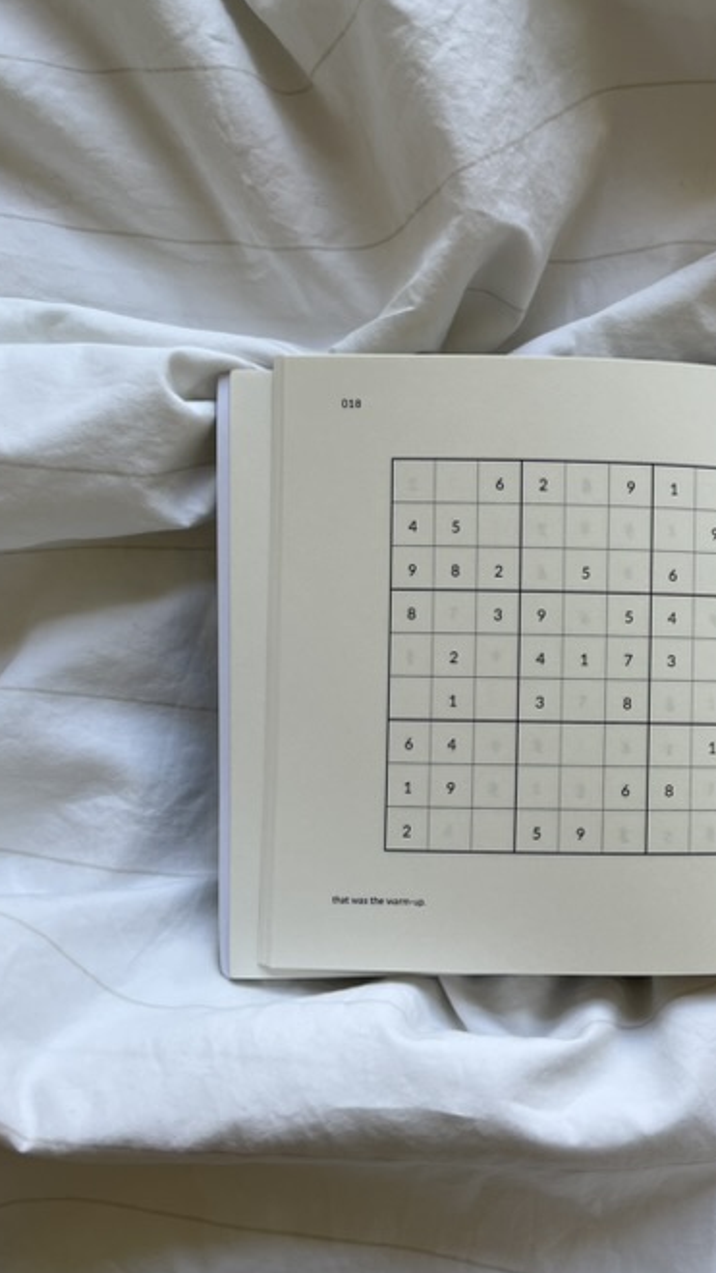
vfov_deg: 46.4
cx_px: 745
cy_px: 672
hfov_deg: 25.5
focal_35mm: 44
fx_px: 1484
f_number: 1.5
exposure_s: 1/132
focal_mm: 5.7
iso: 32
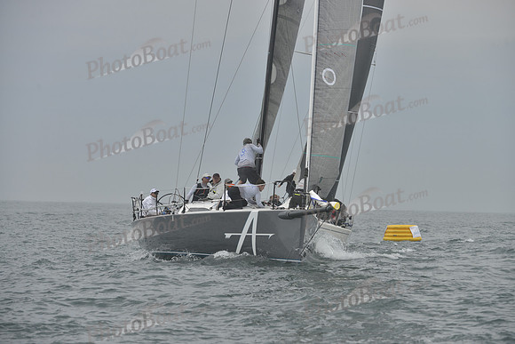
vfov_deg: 6.9
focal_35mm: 200
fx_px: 2862
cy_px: 172
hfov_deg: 10.3
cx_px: 258
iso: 280
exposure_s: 1/800
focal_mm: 200
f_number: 7.1
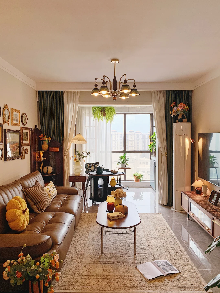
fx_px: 220
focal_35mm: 26
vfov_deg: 67.3
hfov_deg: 53.1
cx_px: 110
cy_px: 146
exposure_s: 1/224
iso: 25
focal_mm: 4.25
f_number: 1.8
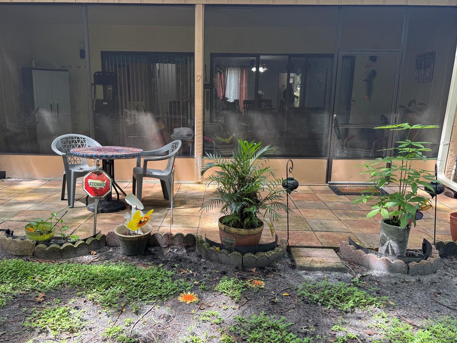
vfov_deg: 49.8
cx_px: 214
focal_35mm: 28
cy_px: 176
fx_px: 370
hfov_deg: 63.4
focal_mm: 6.76
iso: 64
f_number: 1.78
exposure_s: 1/160
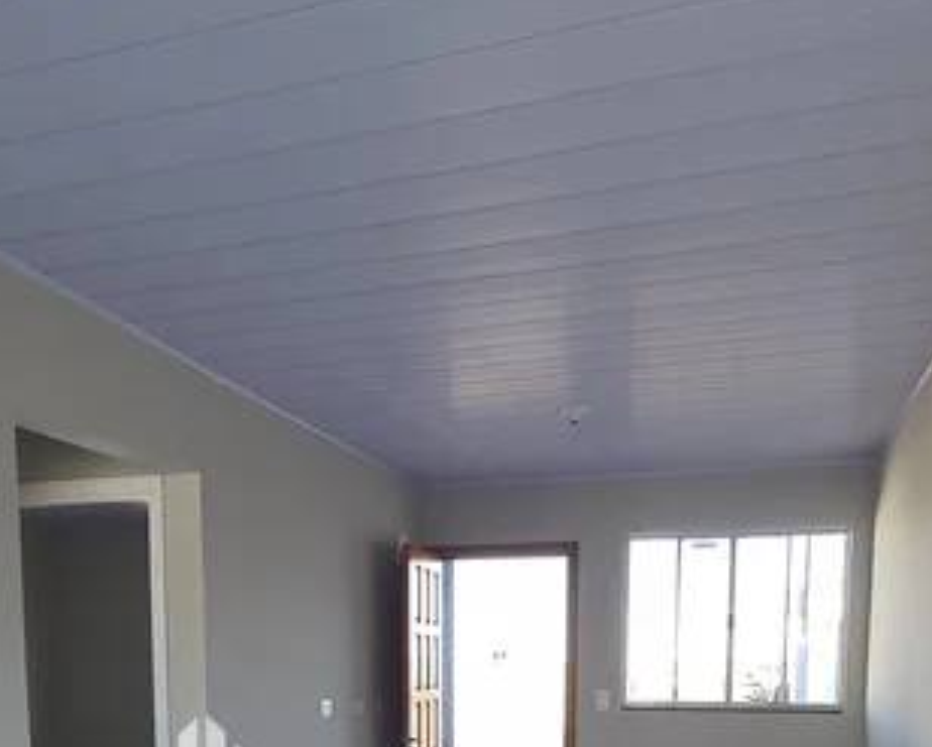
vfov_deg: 36.6
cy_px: 824
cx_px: 402
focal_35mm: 34
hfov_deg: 52.6
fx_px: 939
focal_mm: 1.74
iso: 80
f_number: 2.2
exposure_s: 1/120
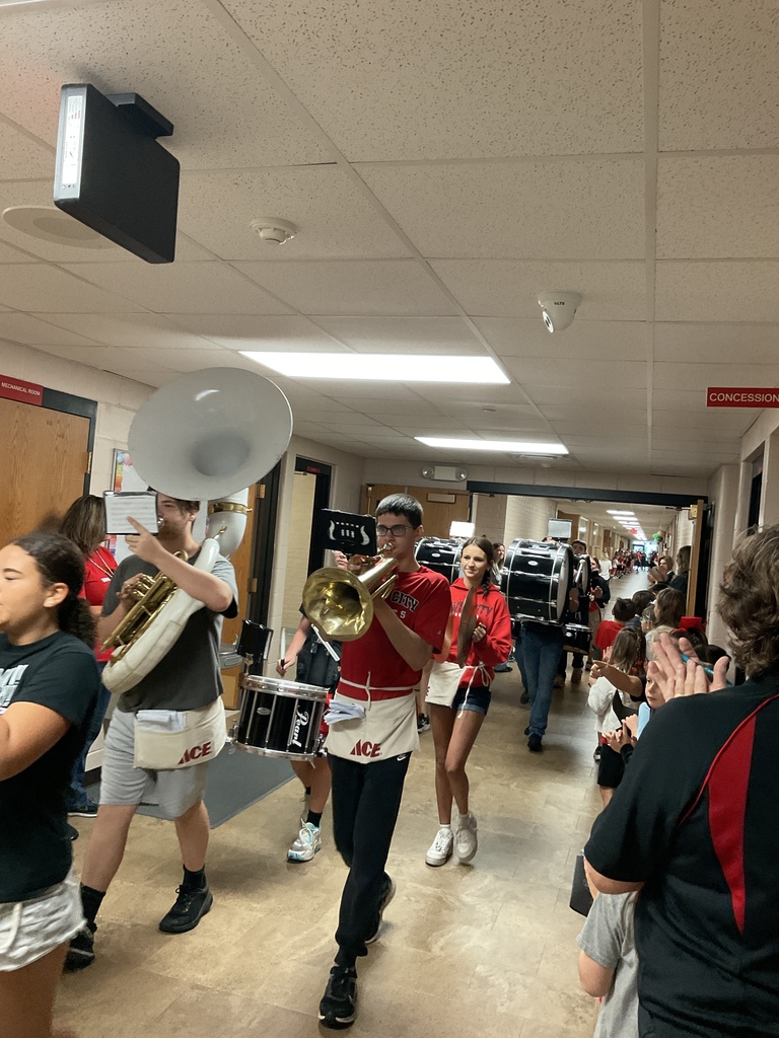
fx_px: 870
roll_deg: -4.8
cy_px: 519
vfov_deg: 61.7
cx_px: 390
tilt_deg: +0.9
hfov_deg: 48.2
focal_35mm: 29
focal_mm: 3
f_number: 1.8
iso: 160
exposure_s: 1/60
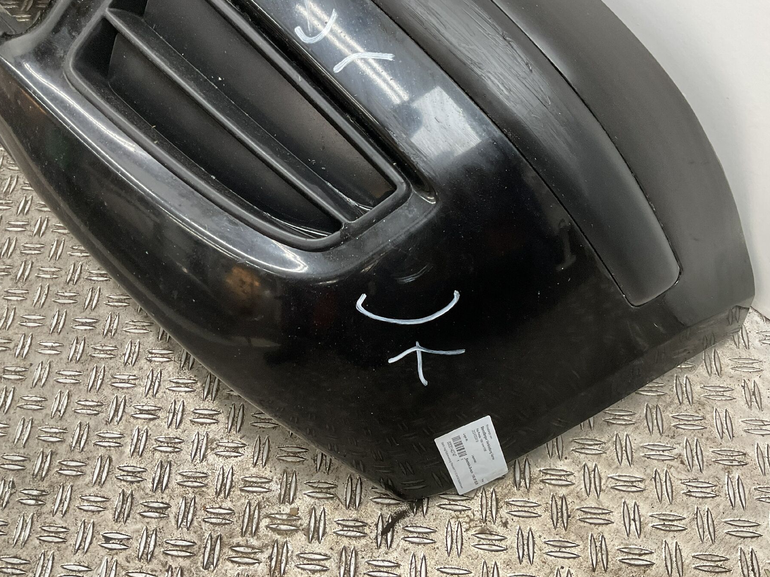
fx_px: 690
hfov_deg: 58.3
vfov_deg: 45.4
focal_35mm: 31
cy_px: 294
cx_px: 402
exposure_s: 1/50
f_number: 1.8
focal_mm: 3
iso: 64
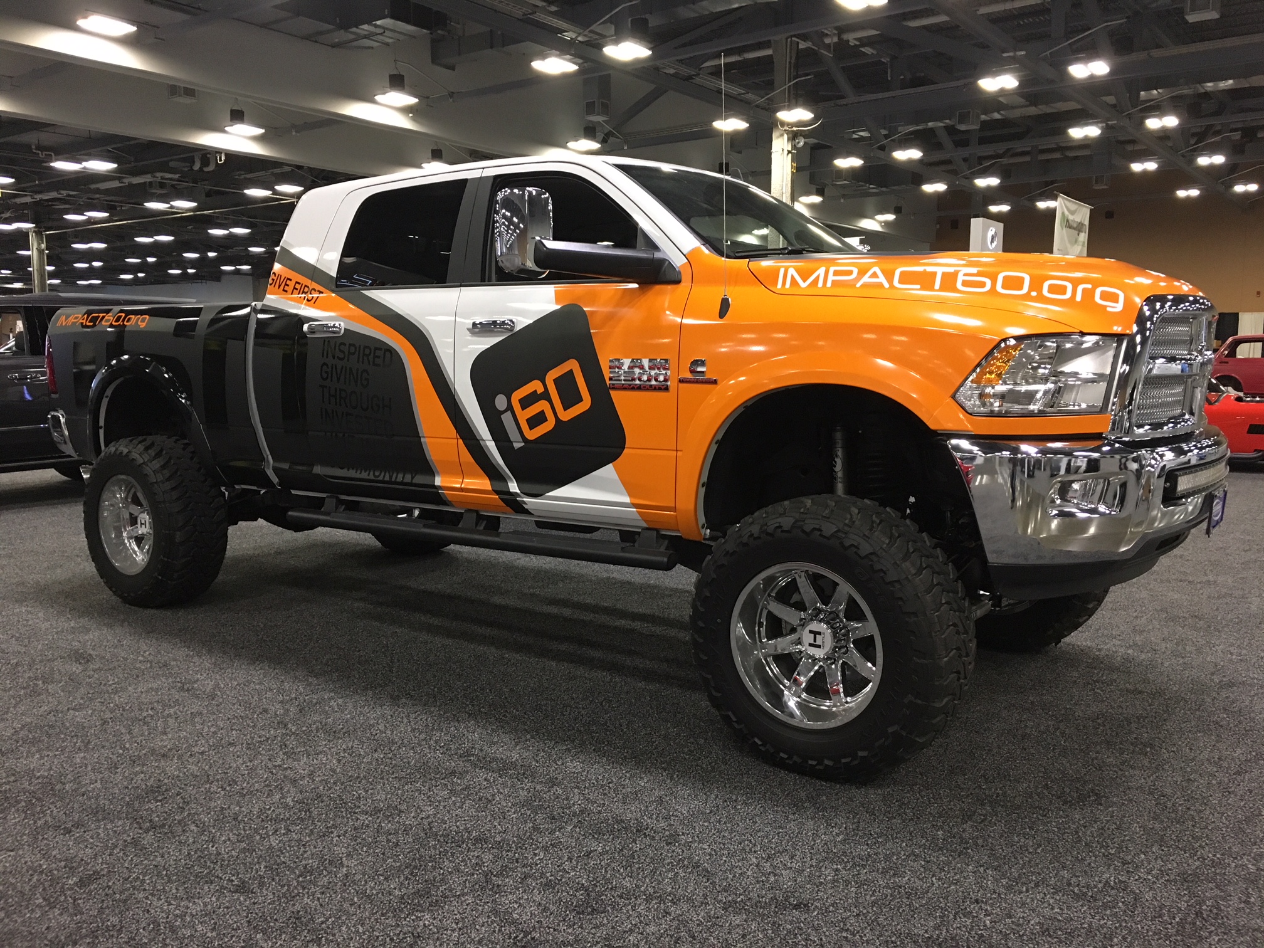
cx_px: 632
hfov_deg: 61.7
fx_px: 1059
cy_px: 474
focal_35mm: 29
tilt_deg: -5.6
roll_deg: -0.3
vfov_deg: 48.2
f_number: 2.2
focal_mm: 4.15
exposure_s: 1/30
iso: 160
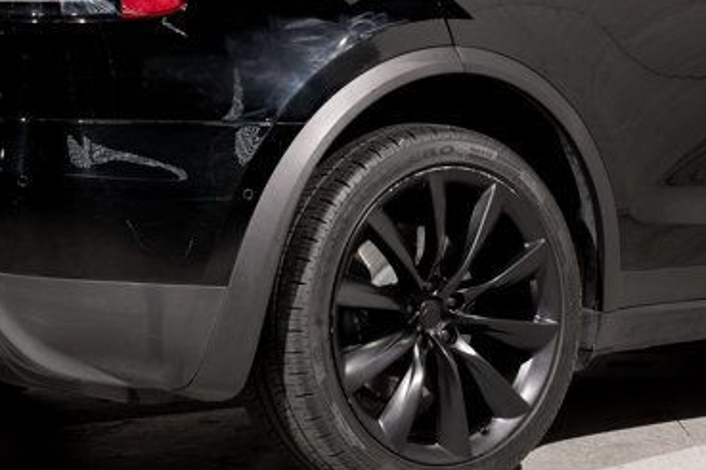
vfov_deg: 8.2
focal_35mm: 167
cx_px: 495
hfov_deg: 12.3
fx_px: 3275
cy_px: 87
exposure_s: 1/50
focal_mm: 57
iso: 250
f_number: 6.3
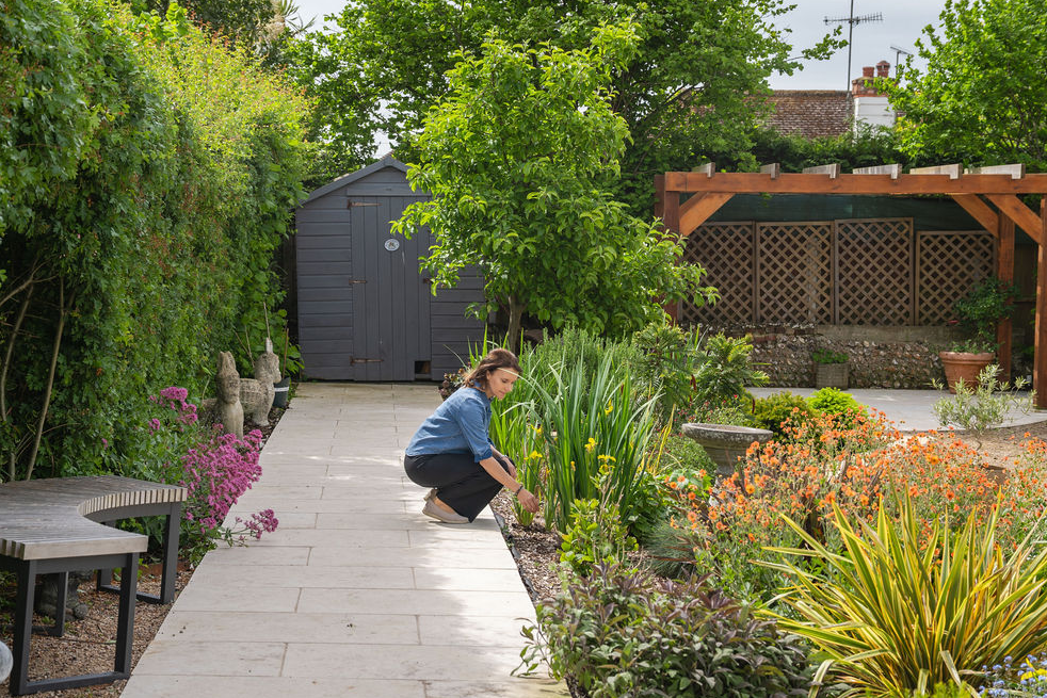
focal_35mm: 75
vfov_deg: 18.2
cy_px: 350
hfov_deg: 27.0
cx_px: 502
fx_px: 2181
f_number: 8
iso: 64
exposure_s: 1/200
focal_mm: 70
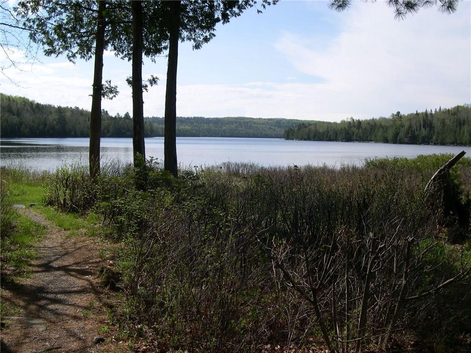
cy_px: 176
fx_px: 517
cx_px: 236
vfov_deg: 37.7
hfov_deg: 49.0
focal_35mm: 38
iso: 100
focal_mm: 8
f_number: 7.6
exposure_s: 1/237
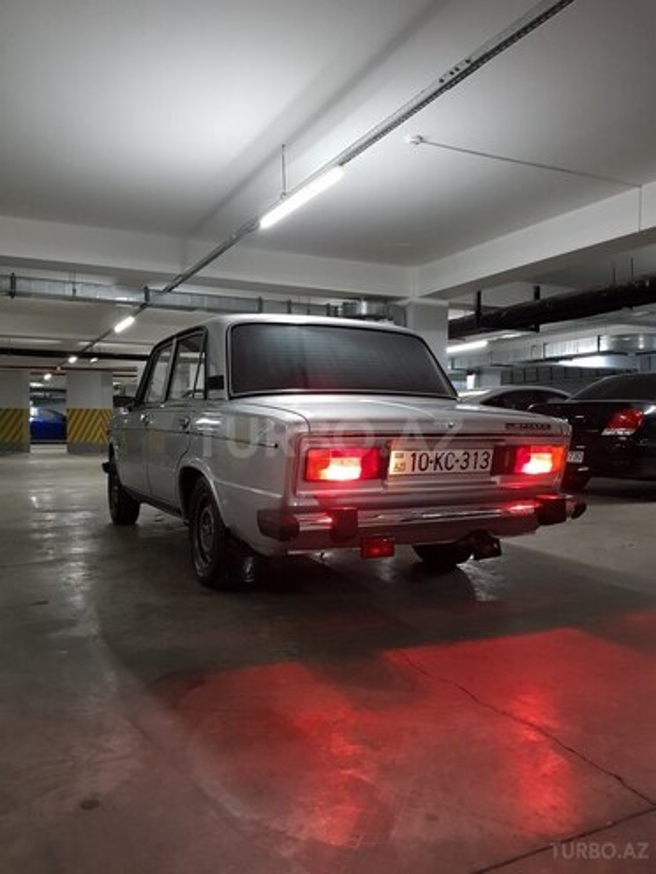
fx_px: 657
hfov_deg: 53.1
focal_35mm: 26
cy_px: 437
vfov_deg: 67.3
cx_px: 328
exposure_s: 1/10
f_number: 1.7
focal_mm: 4.2
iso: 200
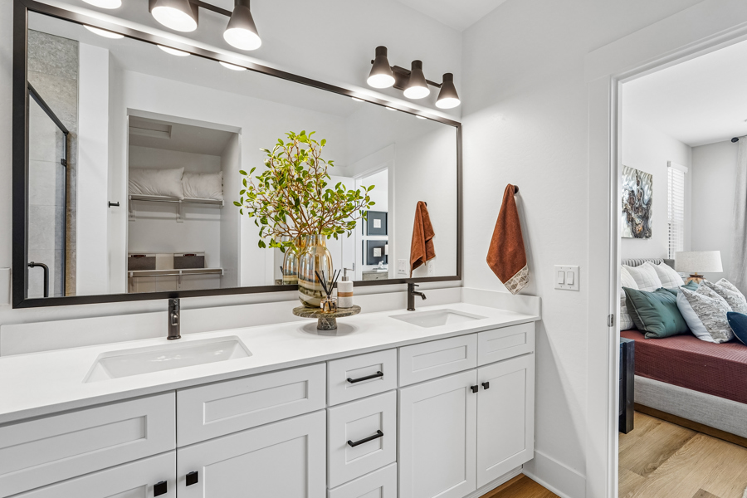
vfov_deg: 72.1
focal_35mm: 16
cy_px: 249
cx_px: 374
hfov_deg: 95.0
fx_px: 342
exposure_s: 1/50
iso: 400
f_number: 8
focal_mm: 16.5
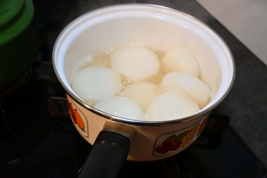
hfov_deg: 46.4
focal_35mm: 42
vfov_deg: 31.9
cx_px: 134
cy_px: 89
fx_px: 312
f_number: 4.5
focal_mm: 28
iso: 2000
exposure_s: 1/125
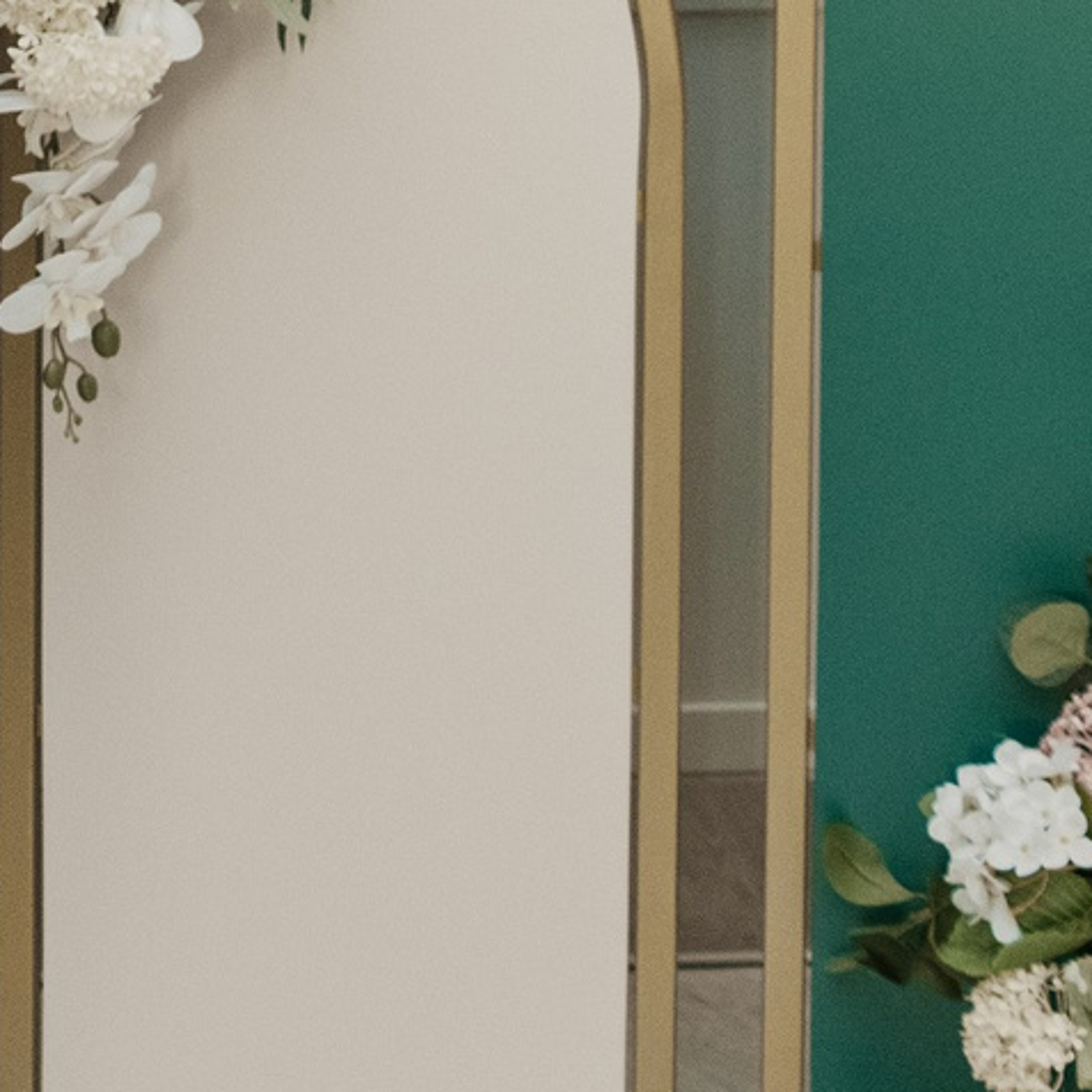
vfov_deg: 10.8
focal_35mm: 152
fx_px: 5425
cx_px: -1141
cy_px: -801
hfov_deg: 10.5
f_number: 4.5
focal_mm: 30
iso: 500
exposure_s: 1/160
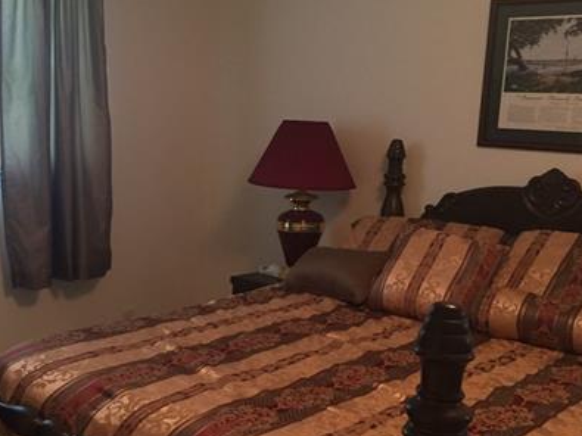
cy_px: 233
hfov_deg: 40.1
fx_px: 790
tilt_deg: -9.0
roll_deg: -2.8
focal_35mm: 47
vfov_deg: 30.9
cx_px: 208
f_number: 2.2
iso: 160
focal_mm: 4.15
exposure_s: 1/30
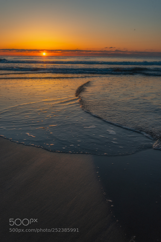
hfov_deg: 43.6
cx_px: 80
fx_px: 201
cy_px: 121
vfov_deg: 61.9
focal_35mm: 30
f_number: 16
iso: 50
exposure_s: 1/30
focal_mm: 30
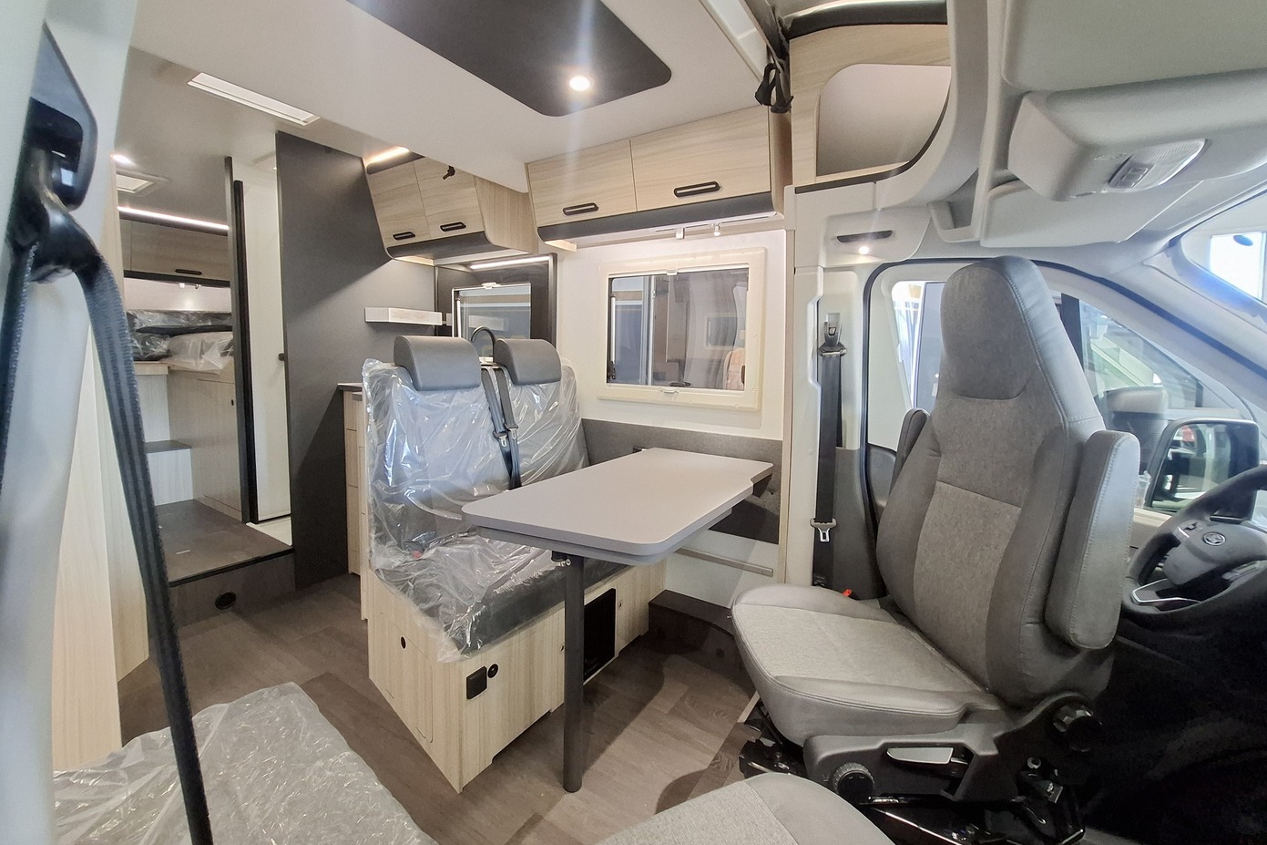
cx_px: 612
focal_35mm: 14
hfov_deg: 104.2
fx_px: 493
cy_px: 404
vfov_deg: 81.1
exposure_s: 1/25
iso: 320
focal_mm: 1.74
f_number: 2.2
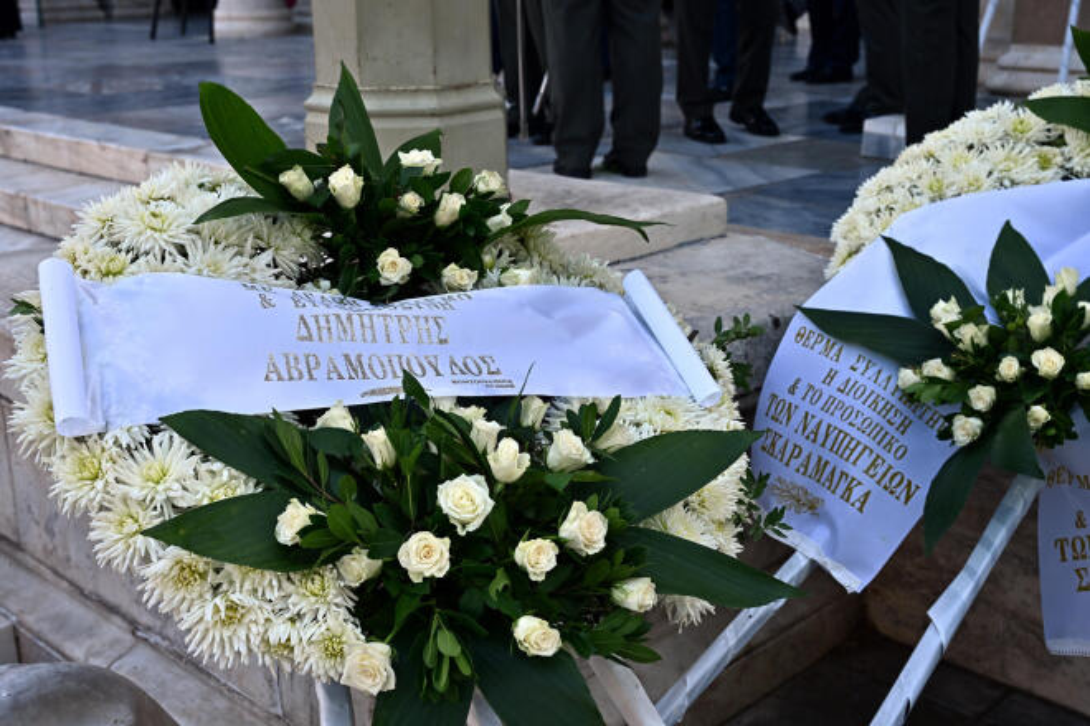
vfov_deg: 30.5
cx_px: 545
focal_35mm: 44
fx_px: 1332
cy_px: 363
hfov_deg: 44.5
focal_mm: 44
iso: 160
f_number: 5.6
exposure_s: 1/250
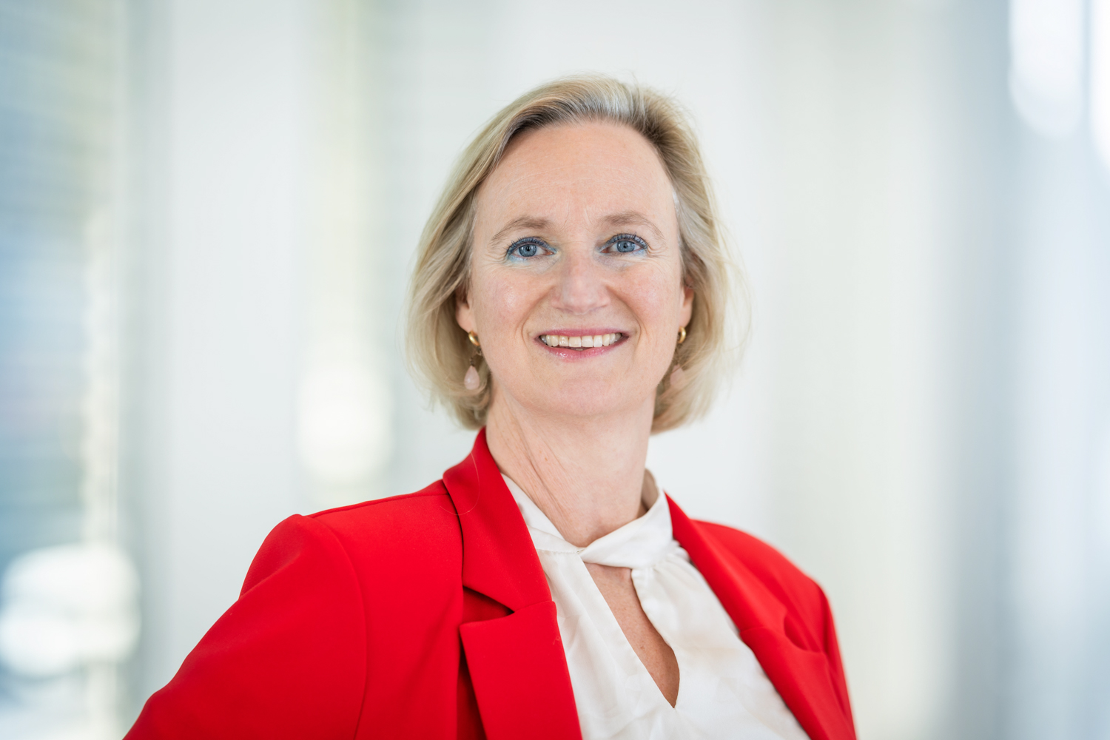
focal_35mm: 135
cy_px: 370
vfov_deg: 10.2
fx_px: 4162
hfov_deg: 15.2
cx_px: 555
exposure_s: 1/100
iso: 100
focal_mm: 135
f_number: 2
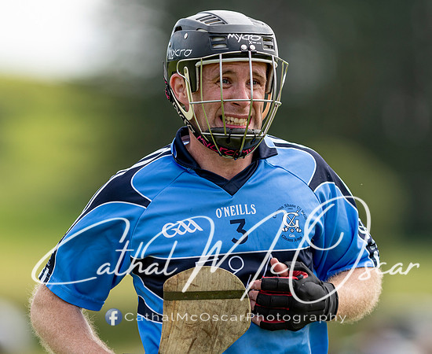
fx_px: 6881
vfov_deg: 2.9
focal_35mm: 533
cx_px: 241
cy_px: 170
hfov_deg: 3.6
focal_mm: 300
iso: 140
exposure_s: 1/1600
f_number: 2.8
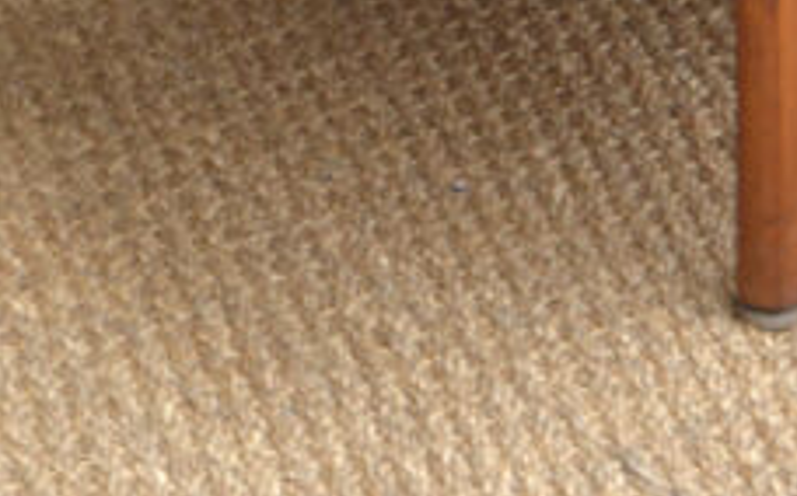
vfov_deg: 3.8
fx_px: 7334
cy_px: -796
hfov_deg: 6.2
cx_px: 409
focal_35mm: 338
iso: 180
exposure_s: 1/125
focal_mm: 48
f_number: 5.3
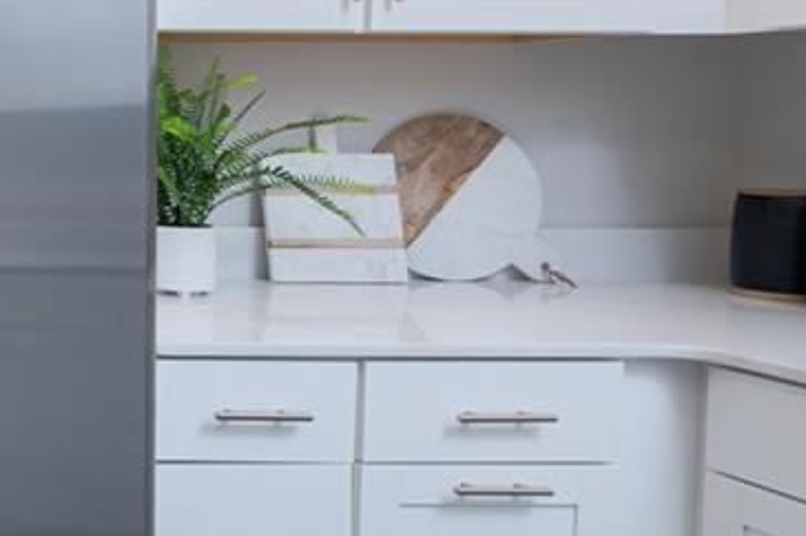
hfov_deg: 31.1
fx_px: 1007
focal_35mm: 45
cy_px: 306
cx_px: -301
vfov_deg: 29.8
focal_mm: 16
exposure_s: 1/6
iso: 320
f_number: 11
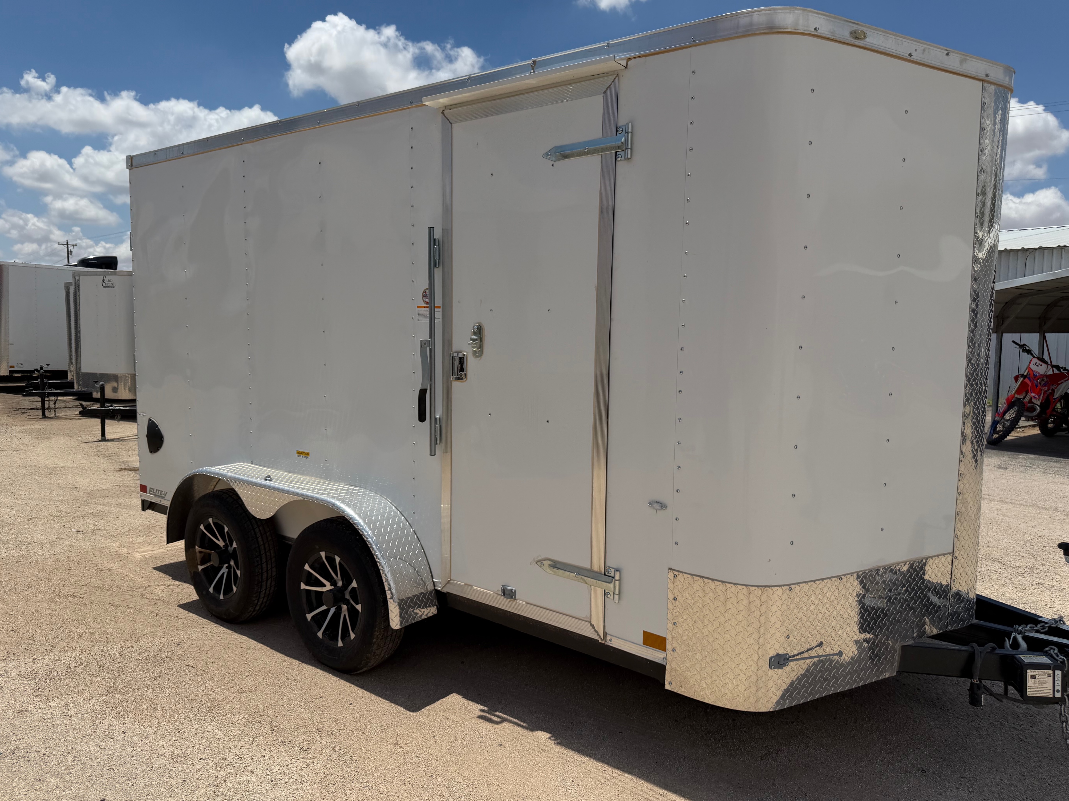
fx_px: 772
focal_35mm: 25
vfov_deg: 54.9
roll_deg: +0.8
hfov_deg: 69.4
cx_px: 516
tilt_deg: -1.0
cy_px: 392
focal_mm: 6.76
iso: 80
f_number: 1.78
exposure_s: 1/11905
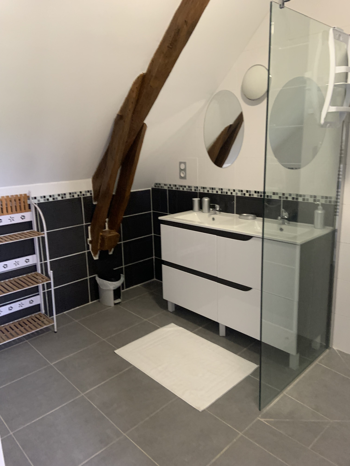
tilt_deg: -10.6
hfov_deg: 53.1
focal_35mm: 26
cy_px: 233
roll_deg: +2.2
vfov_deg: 67.3
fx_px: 351
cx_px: 175
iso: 400
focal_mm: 4.25
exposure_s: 1/55
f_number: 1.8
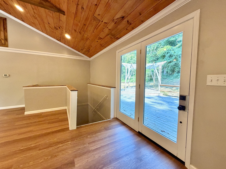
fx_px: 91
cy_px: 84
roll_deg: +0.0
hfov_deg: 102.1
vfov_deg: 85.7
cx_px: 113
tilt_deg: -3.9
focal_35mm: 14
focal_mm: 2.22
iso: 160
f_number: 2.2
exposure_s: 1/120
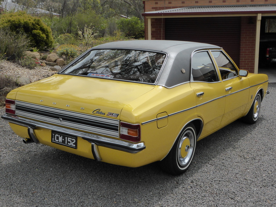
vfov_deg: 33.6
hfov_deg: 43.9
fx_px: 343
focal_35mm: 43
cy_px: 104
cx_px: 138
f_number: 3.9
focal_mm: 7.4
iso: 200
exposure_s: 1/1300
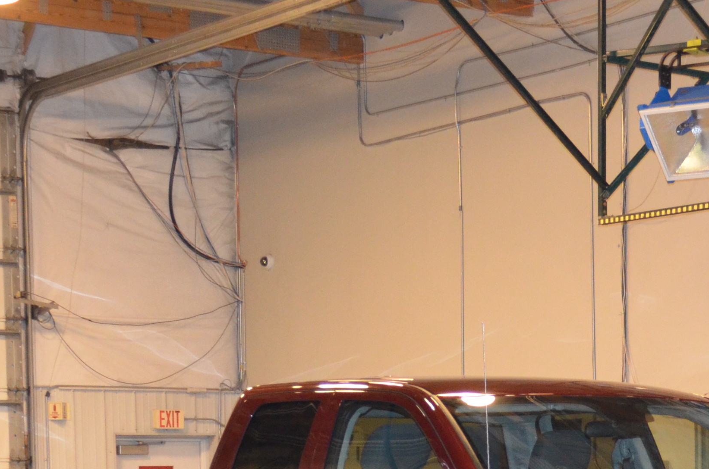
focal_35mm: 117
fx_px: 2299
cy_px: 648
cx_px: 627
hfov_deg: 17.3
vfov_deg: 11.3
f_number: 4.2
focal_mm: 26
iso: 1400
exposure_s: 1/60
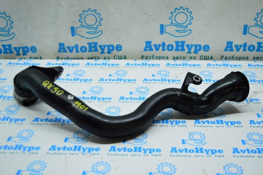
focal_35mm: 46
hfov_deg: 42.4
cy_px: 88
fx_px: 339
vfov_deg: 28.9
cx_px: 132
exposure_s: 1/800
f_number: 4.2
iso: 6400
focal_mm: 31
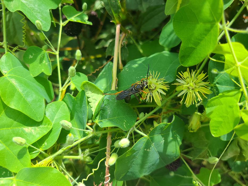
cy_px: 93
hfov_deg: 67.3
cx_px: 124
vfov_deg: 53.1
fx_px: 186
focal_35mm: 26
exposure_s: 1/864
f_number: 1.8
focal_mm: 5.4
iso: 40
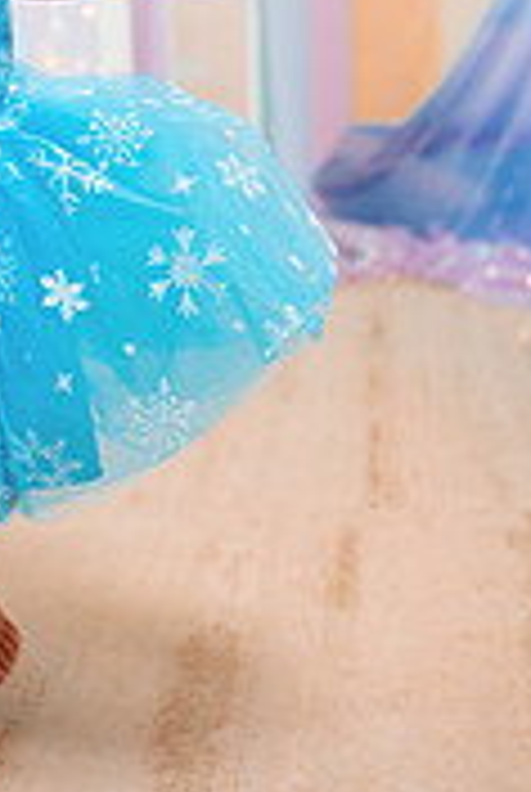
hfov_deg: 13.9
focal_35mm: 97
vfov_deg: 20.0
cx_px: -36
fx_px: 2138
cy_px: -94
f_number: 2.8
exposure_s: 1/200
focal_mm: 38
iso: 640
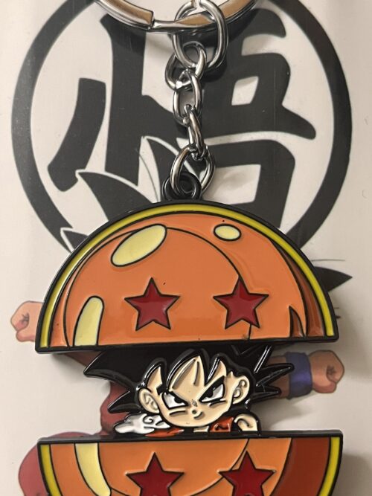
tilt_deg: -76.1
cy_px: 248
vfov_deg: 67.3
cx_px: 186
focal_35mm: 26
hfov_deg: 53.0
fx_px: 373
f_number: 1.6
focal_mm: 5.1
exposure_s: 1/33
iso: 400
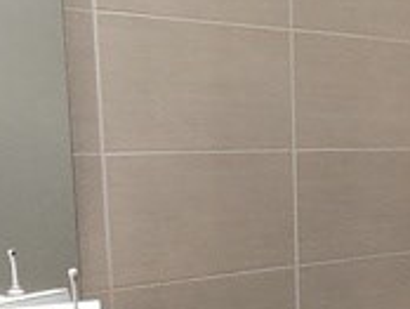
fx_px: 925
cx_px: 547
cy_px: 278
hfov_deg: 22.2
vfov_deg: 18.6
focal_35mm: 78
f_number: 2.2
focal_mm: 1.42
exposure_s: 1/50
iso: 258
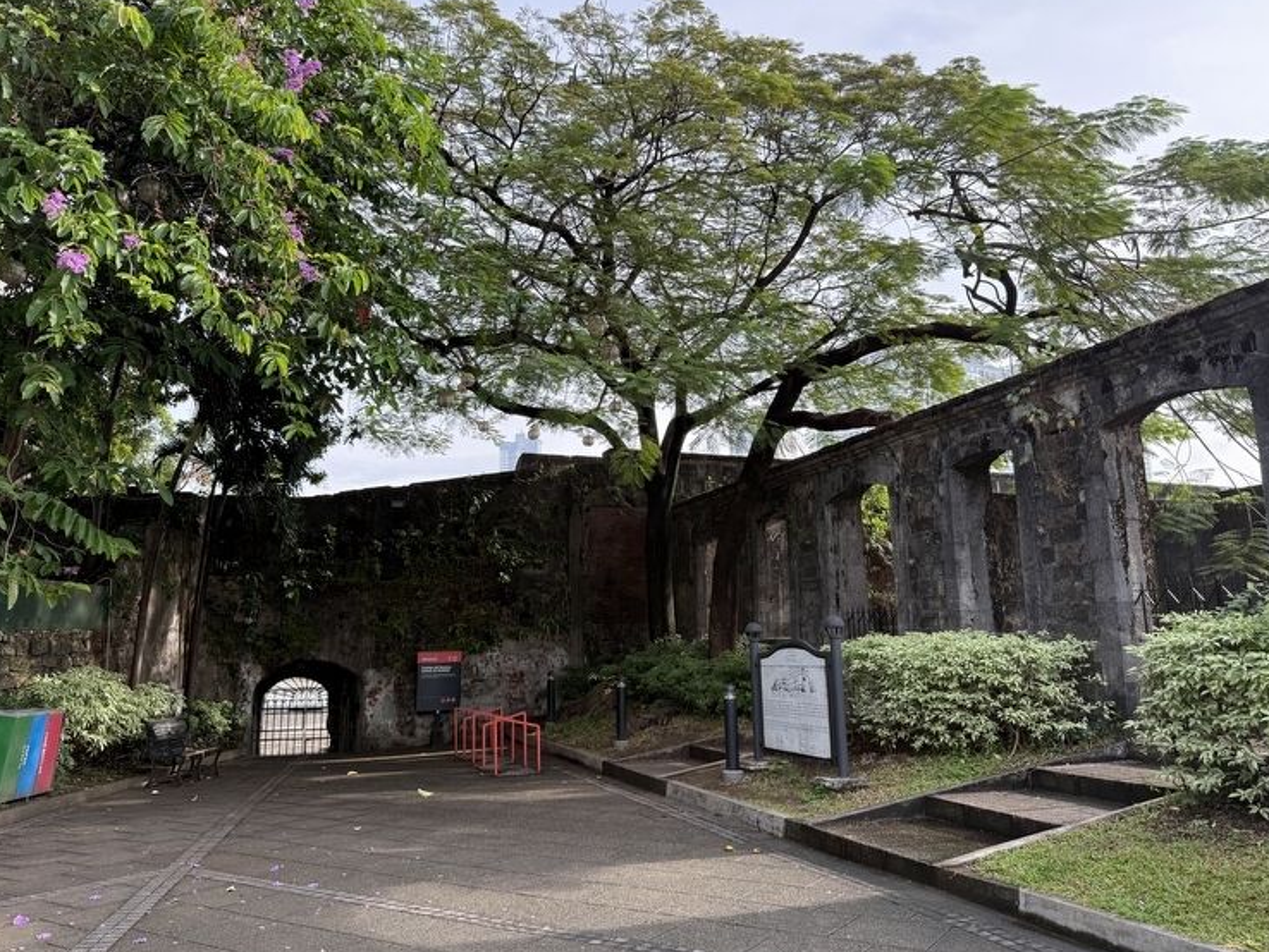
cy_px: 467
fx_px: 953
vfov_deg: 53.1
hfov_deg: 67.3
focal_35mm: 26
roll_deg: +3.1
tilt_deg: +10.6
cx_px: 622
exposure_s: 1/868
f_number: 1.78
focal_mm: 6.76
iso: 100
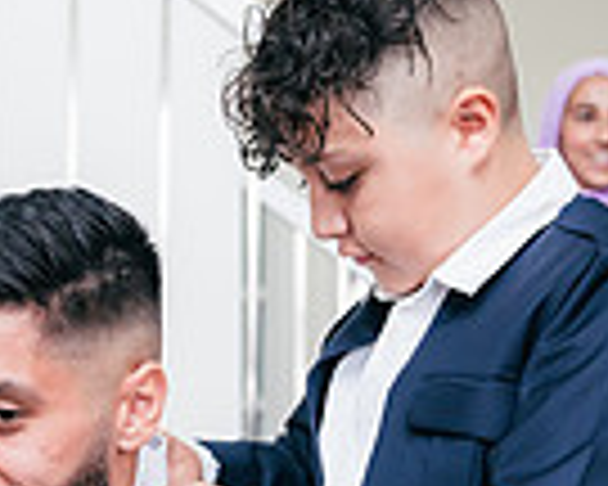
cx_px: 351
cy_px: 443
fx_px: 2465
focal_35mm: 137
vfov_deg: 11.2
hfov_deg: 14.1
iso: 500
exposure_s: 1/160
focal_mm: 34
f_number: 2.8
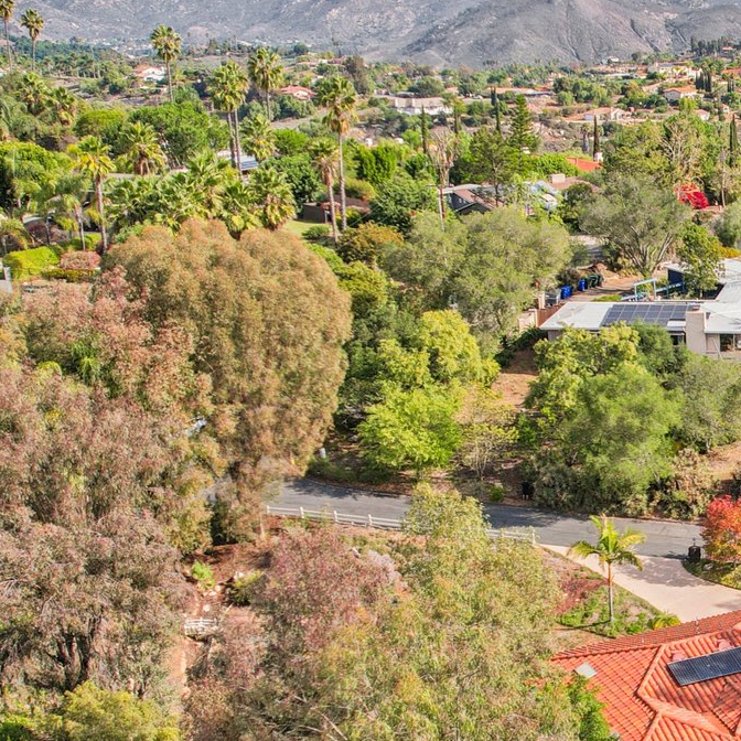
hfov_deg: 27.4
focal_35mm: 57
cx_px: 826
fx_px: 1380
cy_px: 481
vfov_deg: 29.9
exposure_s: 1/1250
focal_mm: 8.4
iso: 110
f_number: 2.8
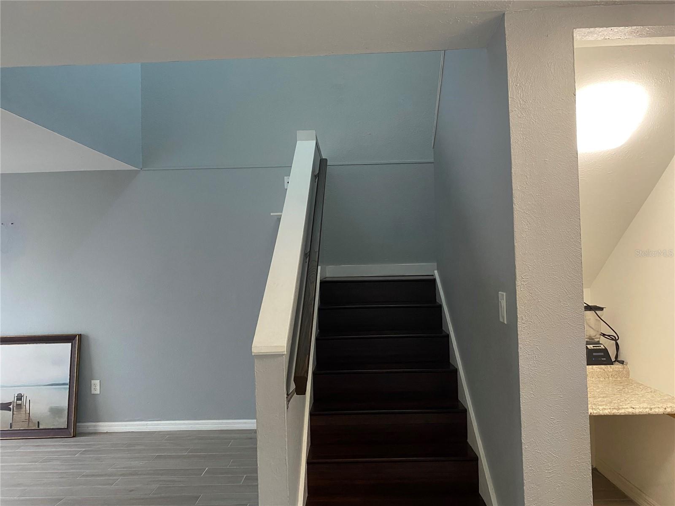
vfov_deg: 53.1
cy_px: 253
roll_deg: +0.3
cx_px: 338
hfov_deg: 67.3
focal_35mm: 26
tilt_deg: +2.2
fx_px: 507
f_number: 1.8
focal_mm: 4.25
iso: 320
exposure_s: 1/60
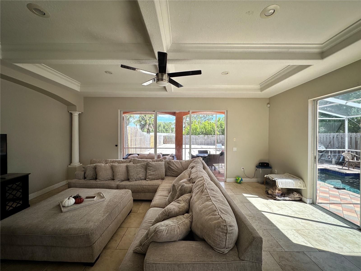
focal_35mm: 14
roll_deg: -0.8
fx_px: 146
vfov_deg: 85.7
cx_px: 180
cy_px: 136
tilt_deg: -0.4
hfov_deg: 102.1
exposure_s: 1/129
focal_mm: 2.22
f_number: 2.2
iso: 40
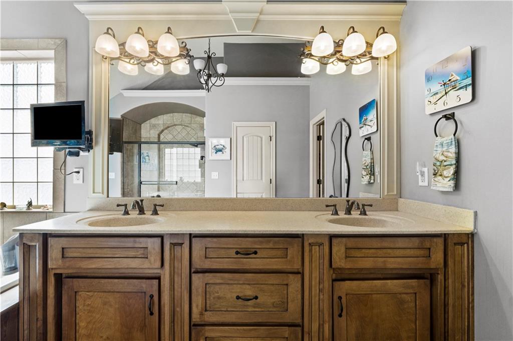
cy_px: 170
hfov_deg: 100.4
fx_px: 214
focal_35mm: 15
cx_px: 256
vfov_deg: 77.3
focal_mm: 10
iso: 400
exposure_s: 1/5
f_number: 8
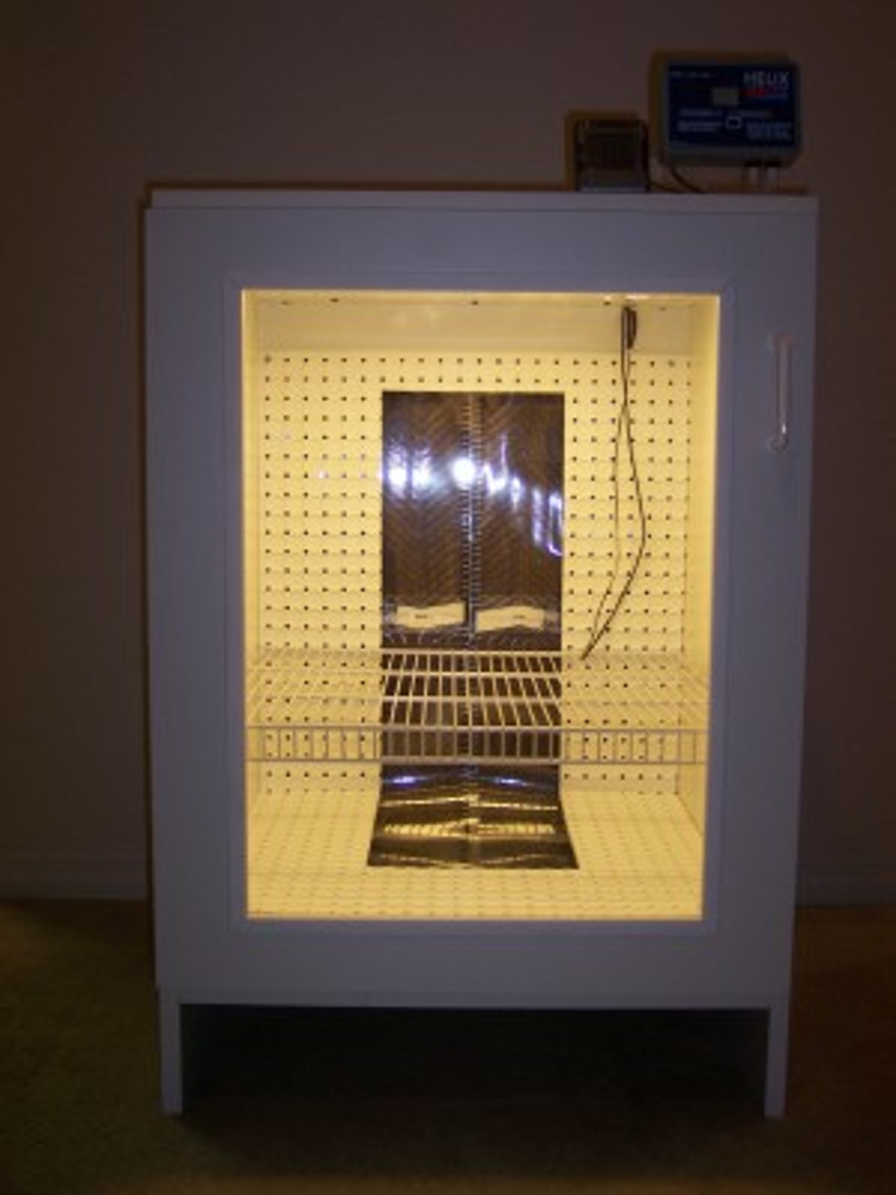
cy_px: 598
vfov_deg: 49.0
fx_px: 1311
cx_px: 448
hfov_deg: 37.7
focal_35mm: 38
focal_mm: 8
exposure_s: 1/45
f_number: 2.8
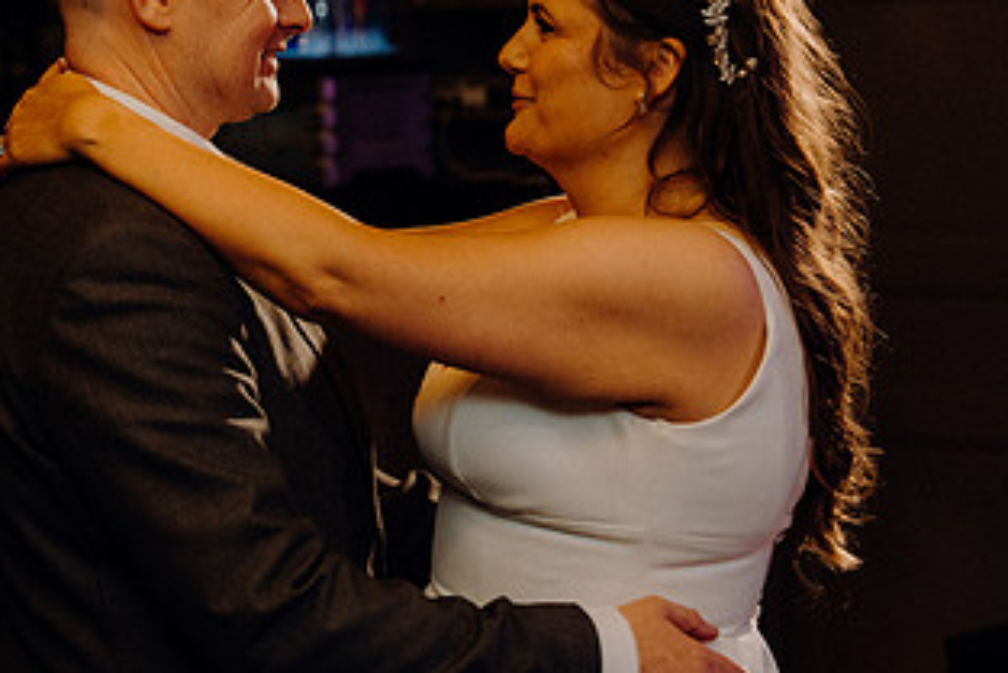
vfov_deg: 10.7
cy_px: 353
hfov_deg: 16.0
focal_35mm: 128
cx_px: 328
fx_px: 3585
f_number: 3.5
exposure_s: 1/160
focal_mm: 69
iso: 2500
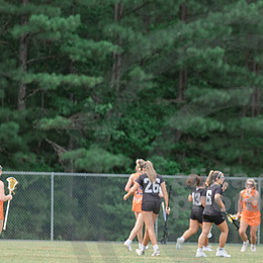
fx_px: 4341
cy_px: 190
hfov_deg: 3.5
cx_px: 340
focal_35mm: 505
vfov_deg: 3.5
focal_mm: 200
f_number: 3.2
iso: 250
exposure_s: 1/640
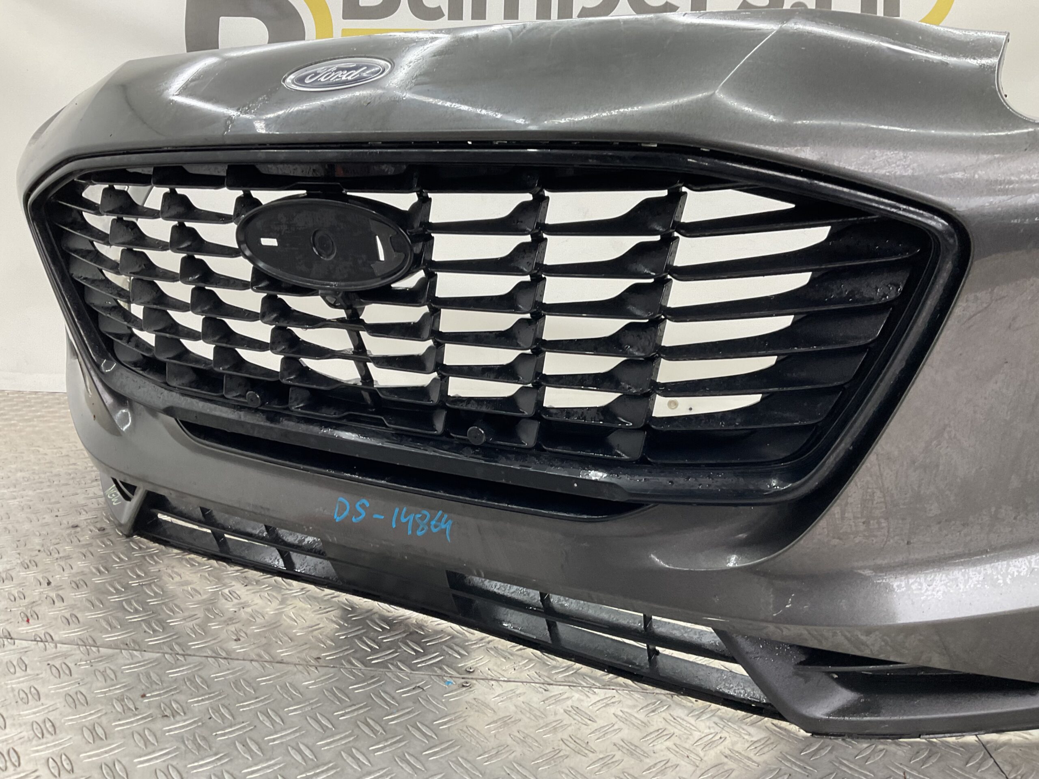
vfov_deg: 48.2
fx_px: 870
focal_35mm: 29
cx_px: 520
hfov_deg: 61.7
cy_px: 390
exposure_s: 1/120
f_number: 1.8
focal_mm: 3
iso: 64
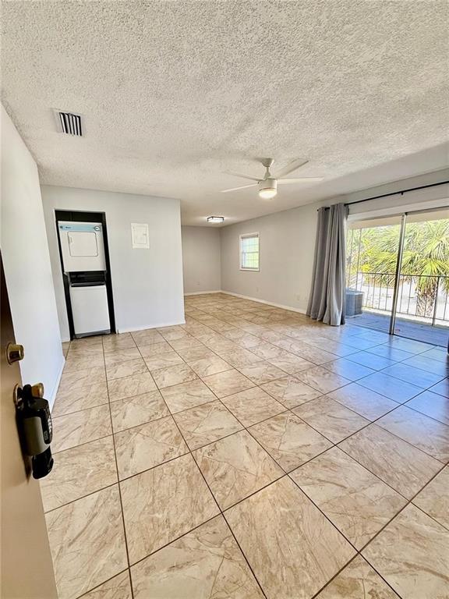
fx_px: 242
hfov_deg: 85.7
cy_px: 300
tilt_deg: -9.5
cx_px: 224
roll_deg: +1.0
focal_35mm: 14
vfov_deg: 102.1
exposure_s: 1/120
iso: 100
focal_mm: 2.22
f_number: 2.2
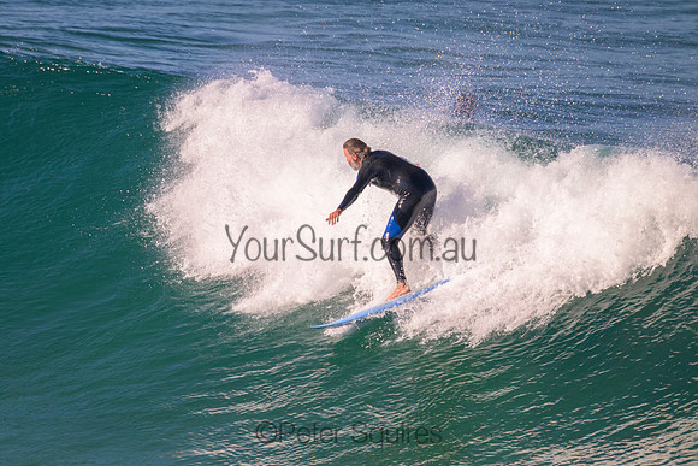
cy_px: 233
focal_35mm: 800
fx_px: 15514
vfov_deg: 1.7
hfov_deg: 2.6
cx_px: 349
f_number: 11
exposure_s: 1/2000
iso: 900
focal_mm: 800
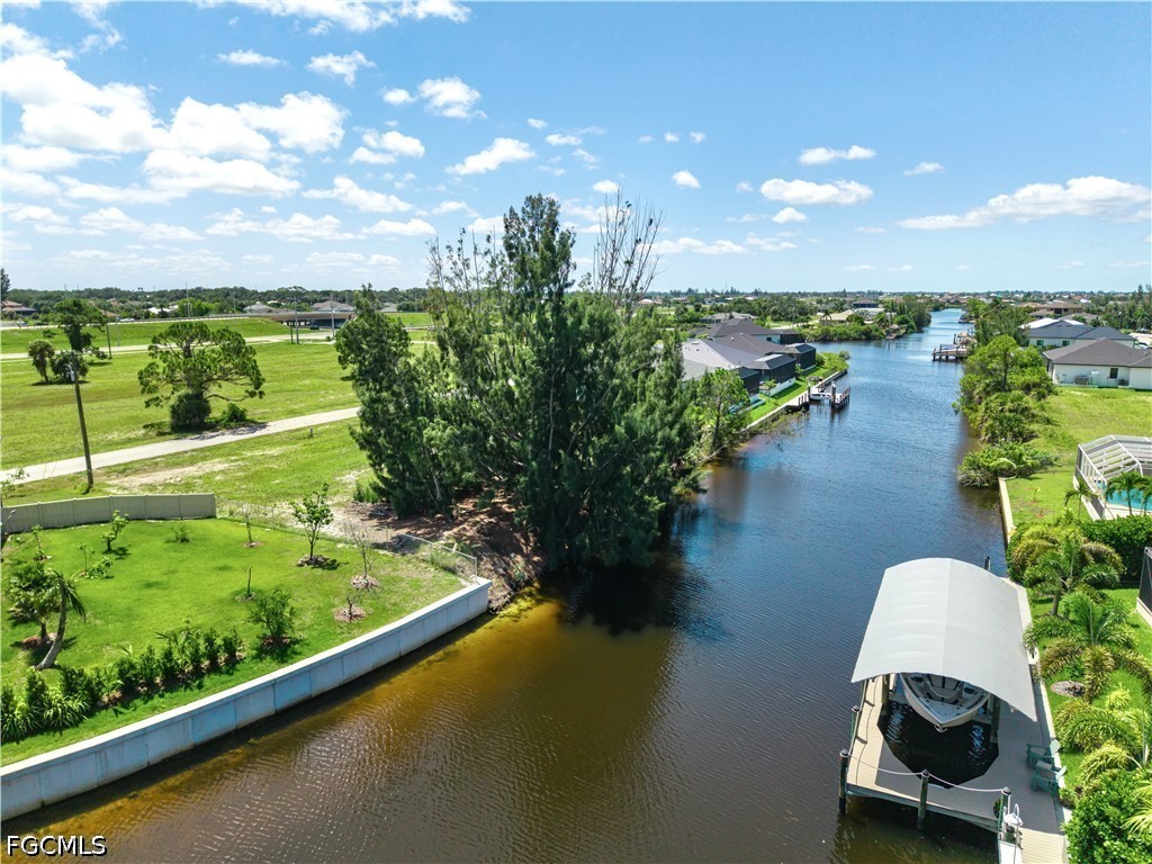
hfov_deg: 71.6
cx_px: 576
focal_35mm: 24
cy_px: 432
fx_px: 799
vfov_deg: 56.8
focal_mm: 8.67
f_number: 1.8
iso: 100
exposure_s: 1/500
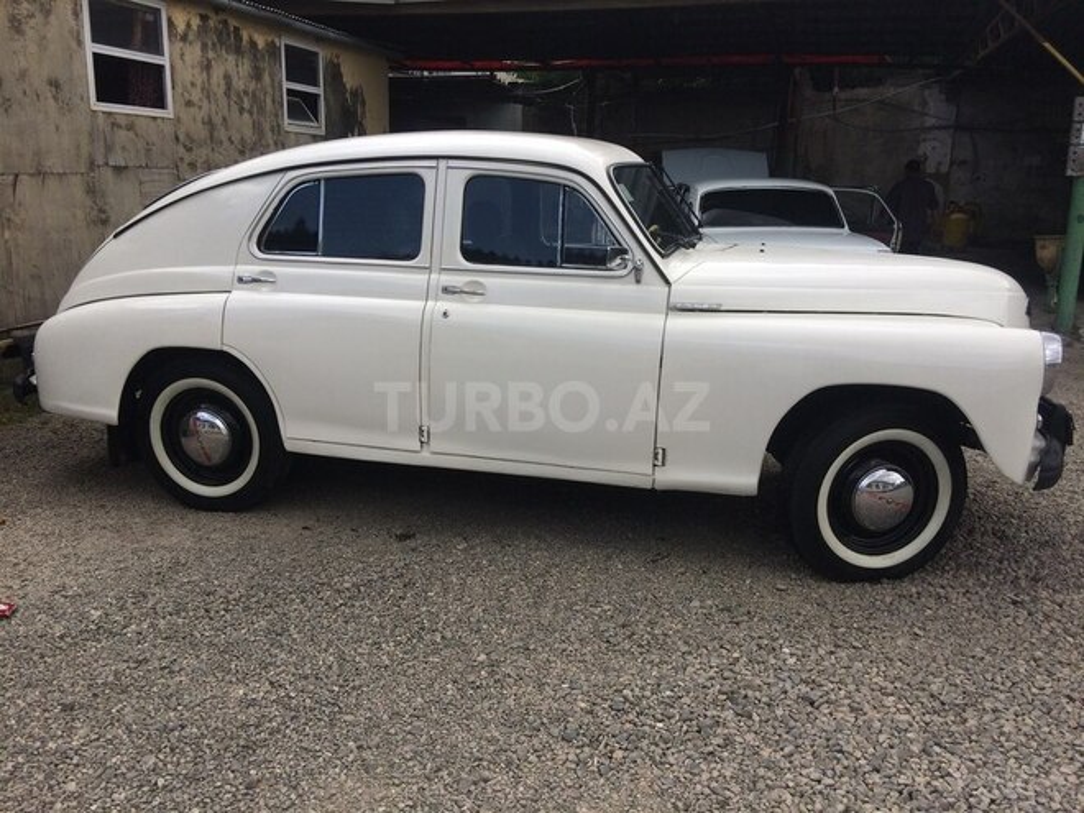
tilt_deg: -16.9
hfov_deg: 61.7
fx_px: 908
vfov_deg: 48.2
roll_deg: -0.3
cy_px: 406
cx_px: 542
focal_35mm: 29
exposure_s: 1/1368
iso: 32
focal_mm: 4.15
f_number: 2.2
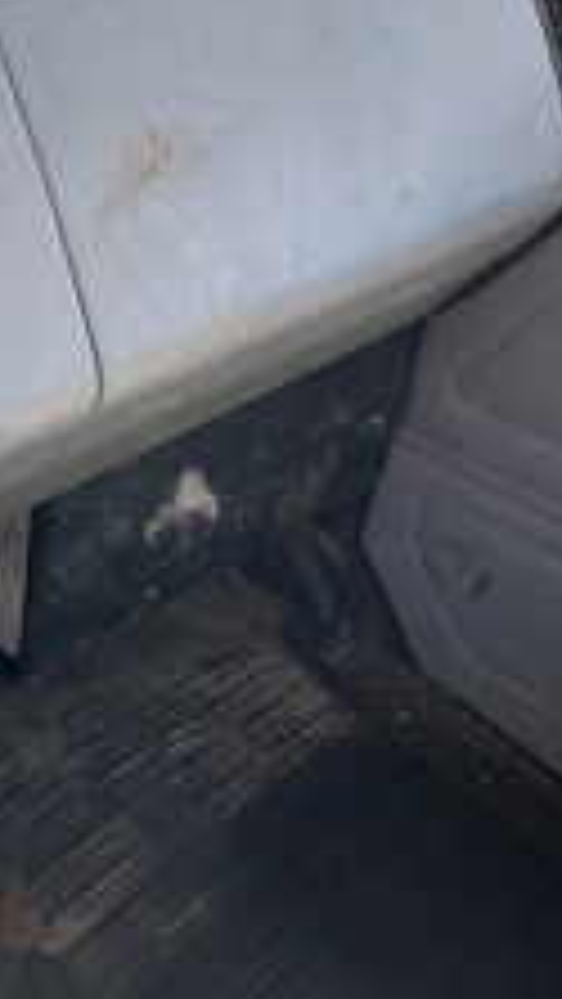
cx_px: 103
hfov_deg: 20.8
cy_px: 378
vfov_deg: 36.4
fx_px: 1509
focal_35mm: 57
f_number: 1.8
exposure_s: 1/172
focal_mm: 3
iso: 25
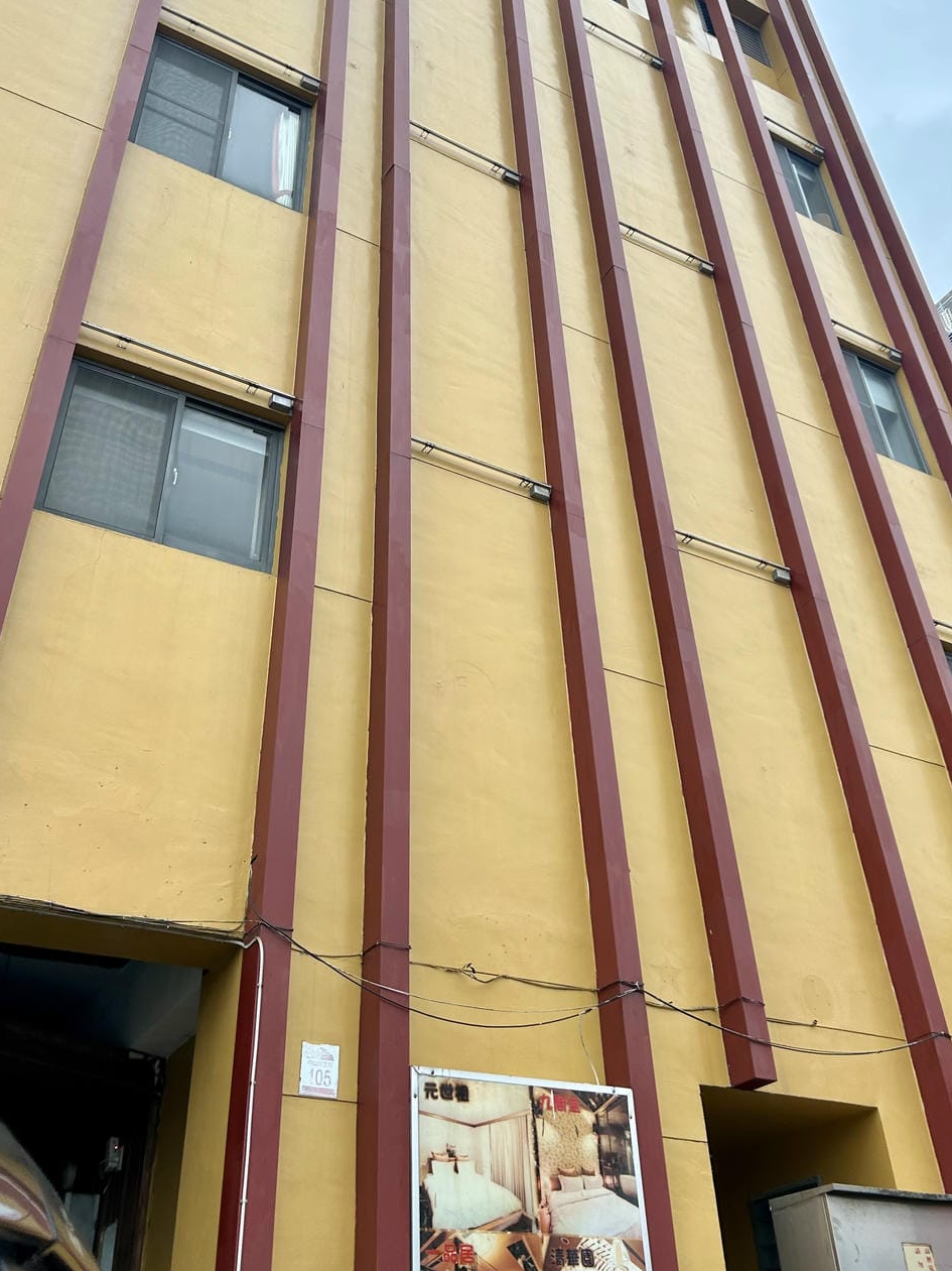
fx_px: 1211
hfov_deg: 42.9
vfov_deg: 54.9
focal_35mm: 33
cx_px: 486
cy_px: 498
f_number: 1.5
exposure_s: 1/182
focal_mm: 5.7
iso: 50
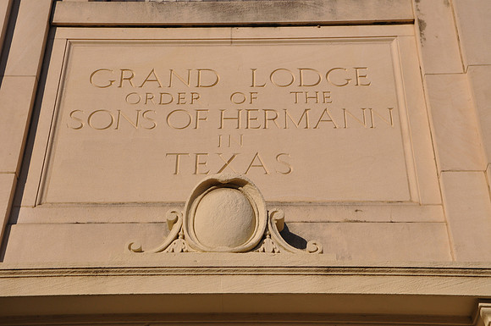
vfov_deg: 20.1
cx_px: 246
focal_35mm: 68
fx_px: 919
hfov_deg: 29.9
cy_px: 163
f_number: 14
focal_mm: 45
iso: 200
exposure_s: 1/200
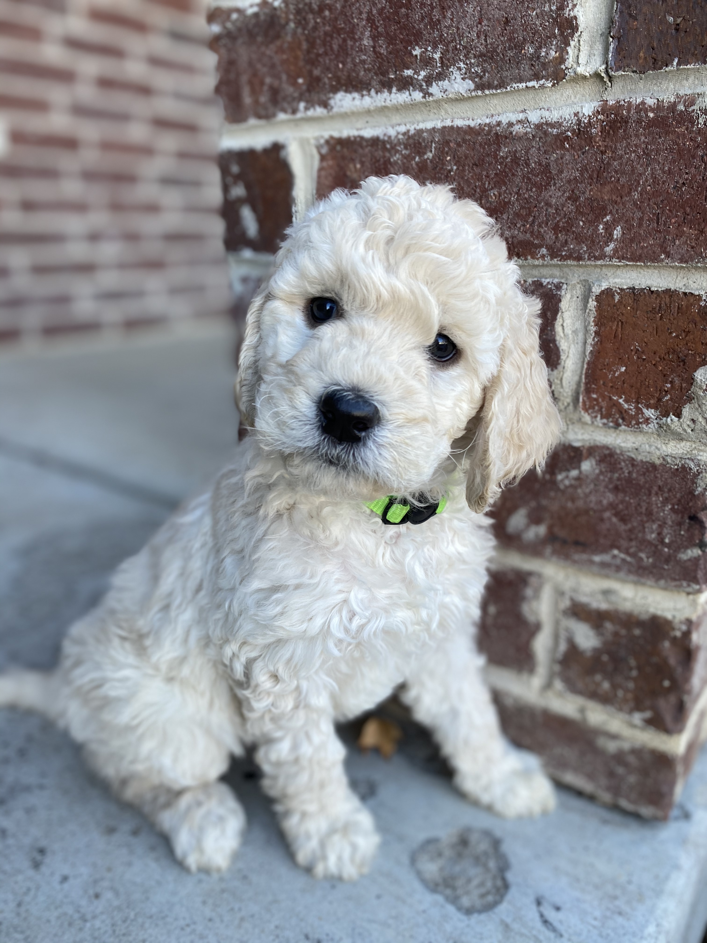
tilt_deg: -16.5
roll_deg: -1.3
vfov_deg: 67.3
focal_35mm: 26
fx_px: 708
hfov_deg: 53.1
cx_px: 354
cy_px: 472
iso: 32
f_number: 1.8
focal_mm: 4.25
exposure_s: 1/143
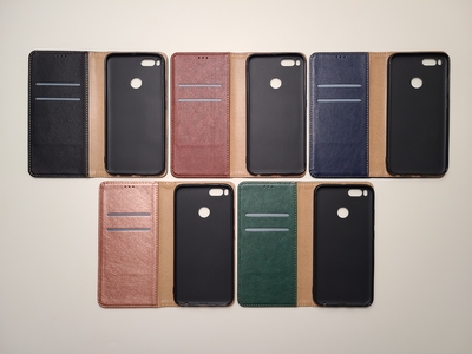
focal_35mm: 26
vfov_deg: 53.1
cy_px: 177
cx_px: 236
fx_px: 355
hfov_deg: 67.3
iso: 50
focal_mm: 5.4
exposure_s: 1/50
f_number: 1.8
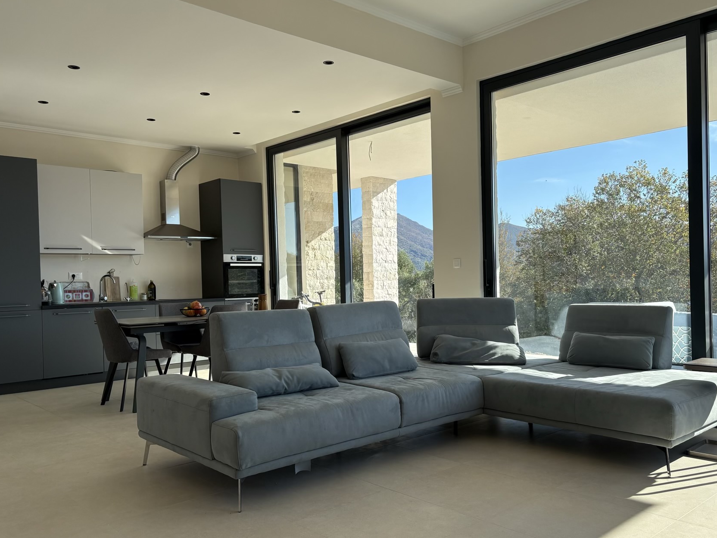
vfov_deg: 46.8
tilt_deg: +0.0
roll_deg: +1.8
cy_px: 286
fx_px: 621
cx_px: 375
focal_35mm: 30
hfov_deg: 59.9
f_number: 1.6
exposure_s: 1/1175
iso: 50
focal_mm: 5.96
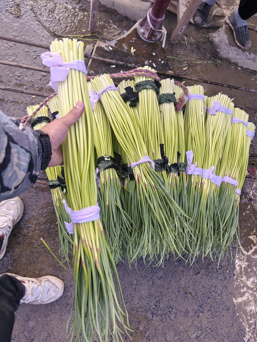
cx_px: 128
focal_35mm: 27
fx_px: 267
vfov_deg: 65.3
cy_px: 171
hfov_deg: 51.3
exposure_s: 1/980
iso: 100
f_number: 1.9
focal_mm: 5.52
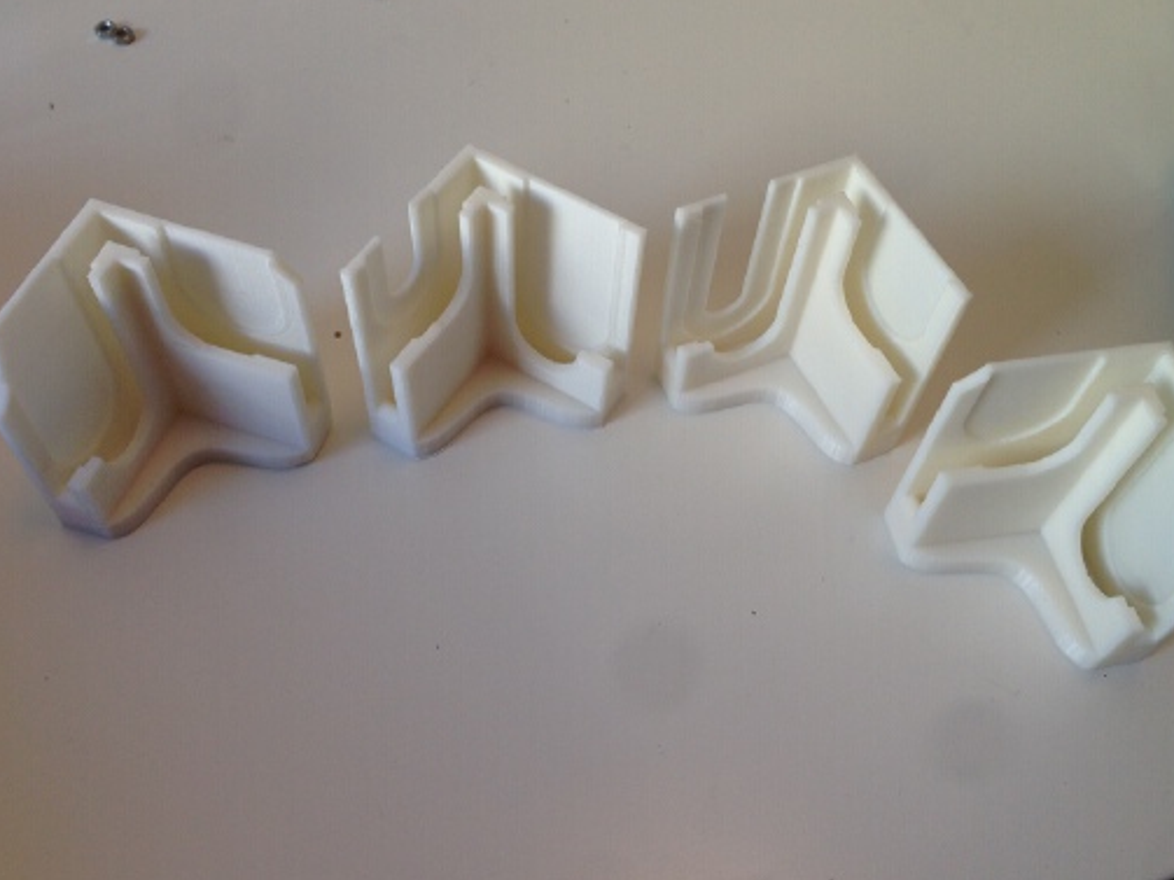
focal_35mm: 35
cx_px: 608
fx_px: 1187
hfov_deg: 52.6
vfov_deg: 40.7
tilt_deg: -53.4
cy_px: 422
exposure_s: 1/50
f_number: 2.4
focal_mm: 4.12
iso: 50
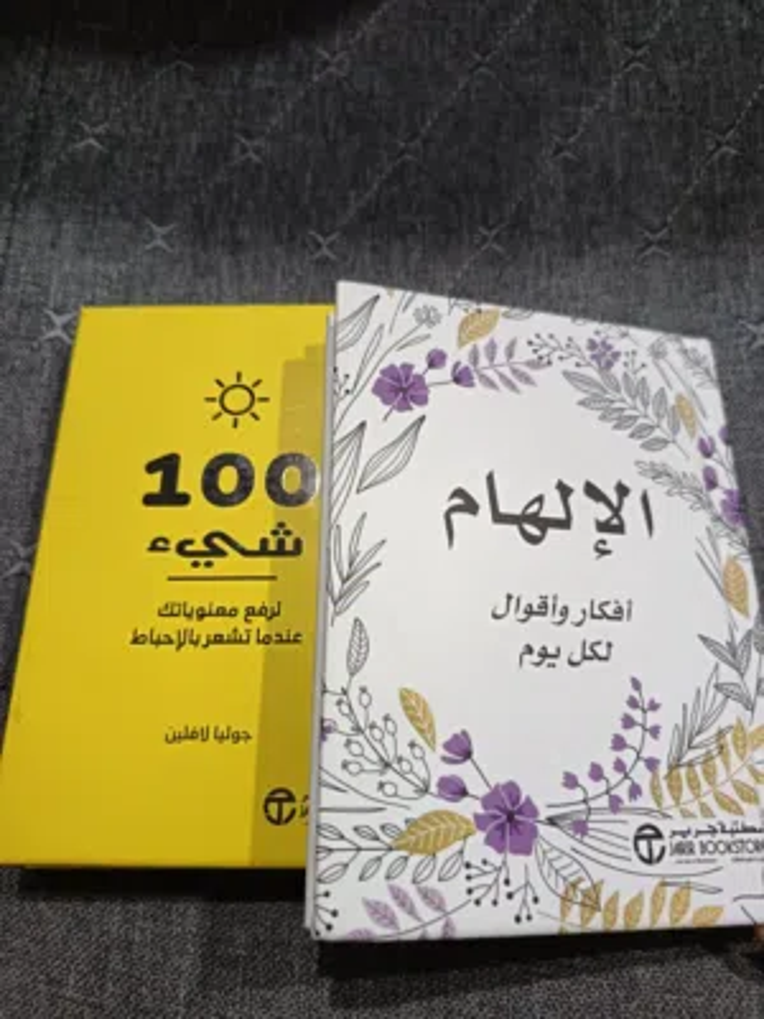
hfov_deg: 56.8
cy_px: 510
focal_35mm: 24
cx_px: 382
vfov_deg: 71.6
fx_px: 706
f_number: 1.75
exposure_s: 1/50
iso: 3733
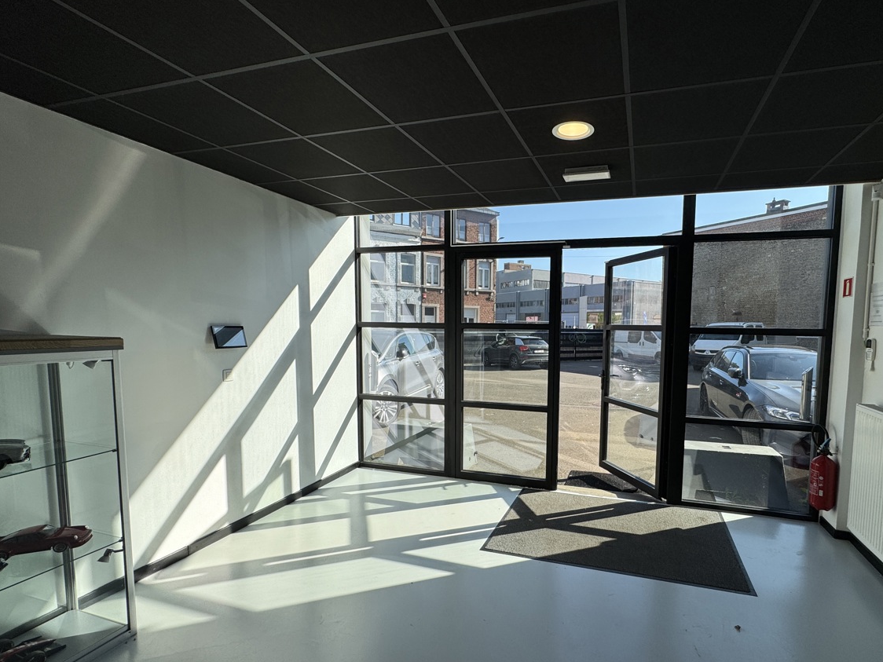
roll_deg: -0.5
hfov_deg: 90.2
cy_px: 361
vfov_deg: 74.6
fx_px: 434
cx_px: 518
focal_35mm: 17
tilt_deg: -1.6
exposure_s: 1/1178
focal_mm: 2.22
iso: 50
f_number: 2.2
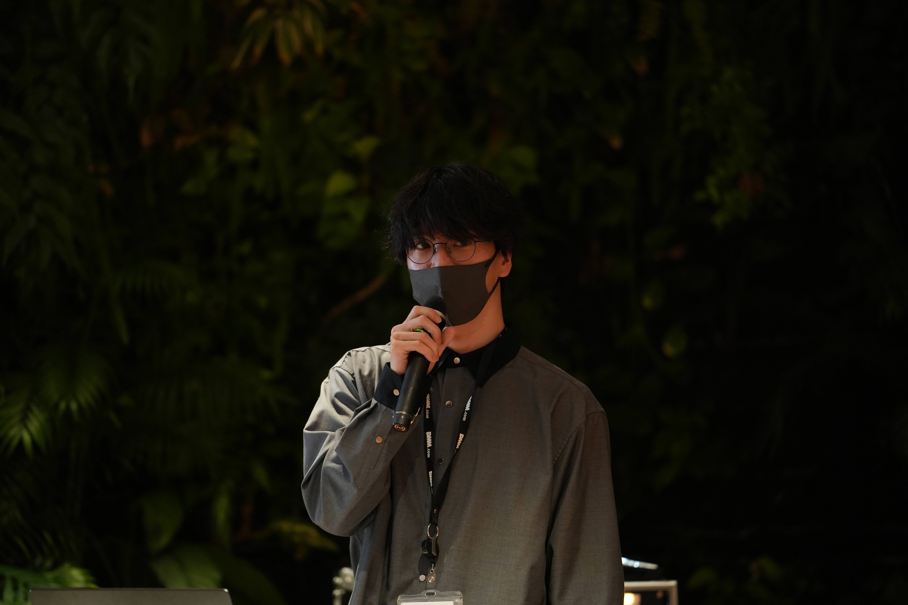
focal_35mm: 180
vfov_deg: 7.6
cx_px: 454
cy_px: 302
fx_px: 4540
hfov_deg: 11.4
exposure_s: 1/160
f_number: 2.8
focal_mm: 180
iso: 3200
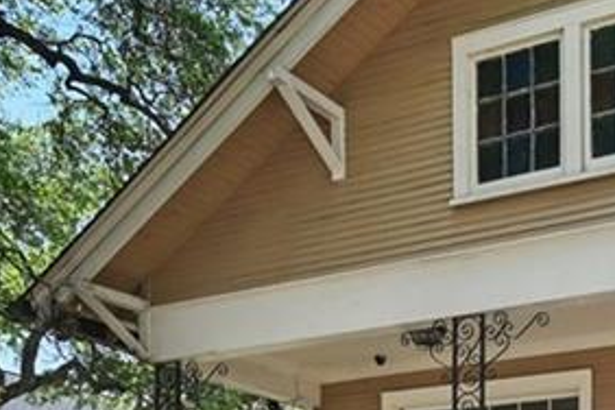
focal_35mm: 58
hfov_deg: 31.1
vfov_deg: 22.2
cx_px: 656
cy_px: 442
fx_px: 991
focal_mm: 16
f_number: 11
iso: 400
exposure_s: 1/100
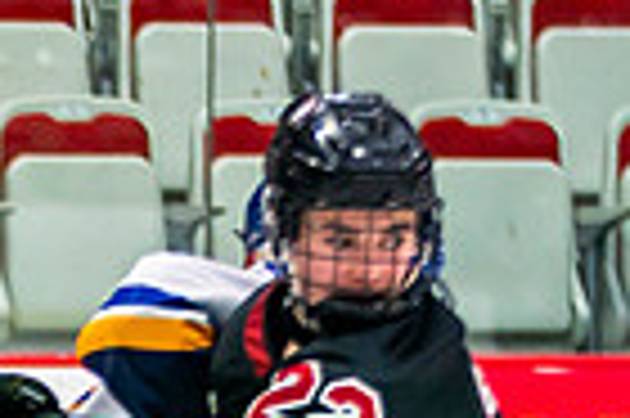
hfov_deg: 2.7
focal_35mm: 773
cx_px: -460
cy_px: 962
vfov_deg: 1.8
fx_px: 13512
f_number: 2.8
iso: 500
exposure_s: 1/640
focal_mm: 120
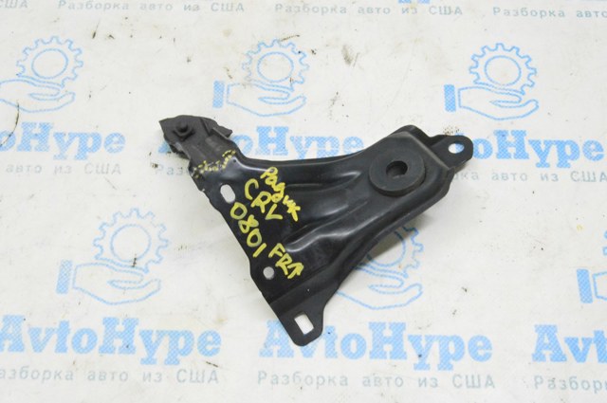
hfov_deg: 49.6
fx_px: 657
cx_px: 304
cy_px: 202
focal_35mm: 39
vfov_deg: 34.1
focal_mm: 26
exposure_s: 1/15
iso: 6400
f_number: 20
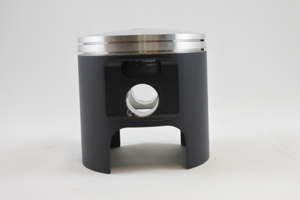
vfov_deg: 35.0
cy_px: 100
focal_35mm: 38
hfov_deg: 50.7
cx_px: 150
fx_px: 317
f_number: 4
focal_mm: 14.3
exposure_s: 1/125
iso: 400
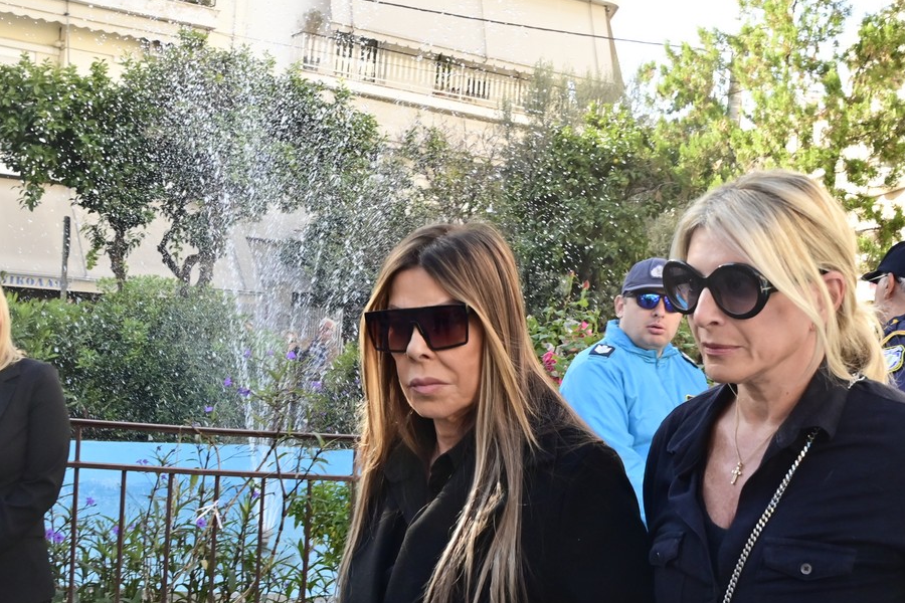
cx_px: 572
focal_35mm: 52
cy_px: 368
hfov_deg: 37.9
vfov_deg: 25.9
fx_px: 1307
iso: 1250
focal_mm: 24
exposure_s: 1/400
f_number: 8
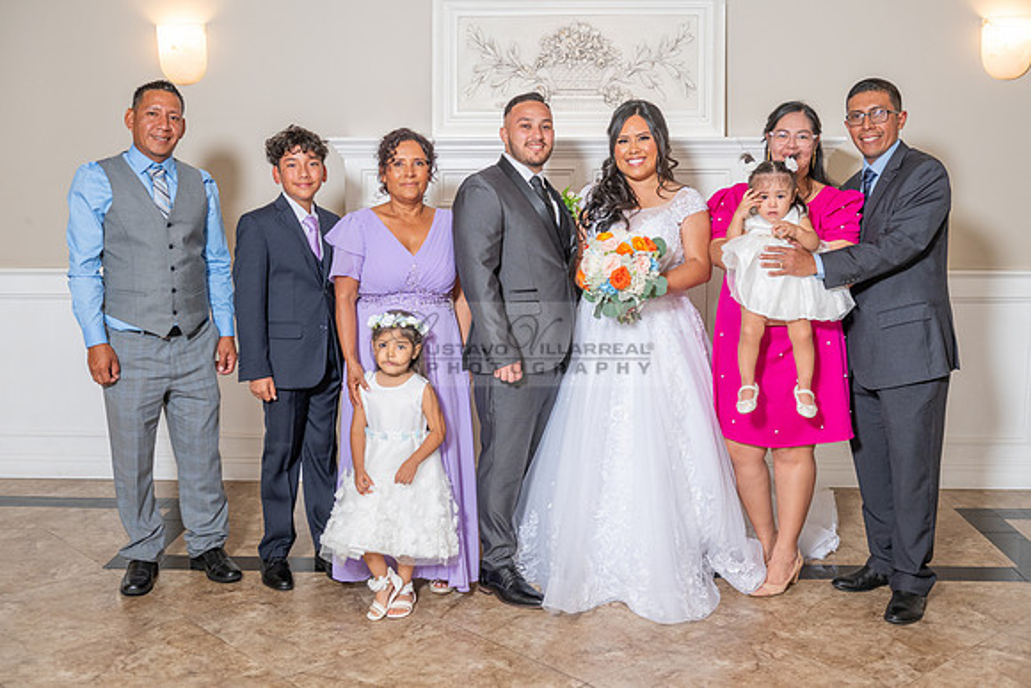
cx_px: 516
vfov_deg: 33.4
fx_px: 1147
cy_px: 344
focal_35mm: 40
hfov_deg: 48.4
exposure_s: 1/160
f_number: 4.5
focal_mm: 38
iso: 640
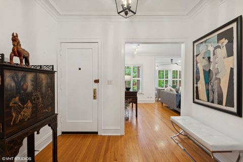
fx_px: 115
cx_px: 122
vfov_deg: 70.5
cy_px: 81
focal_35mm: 17
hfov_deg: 93.2
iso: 200
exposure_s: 1/5
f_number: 8
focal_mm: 17
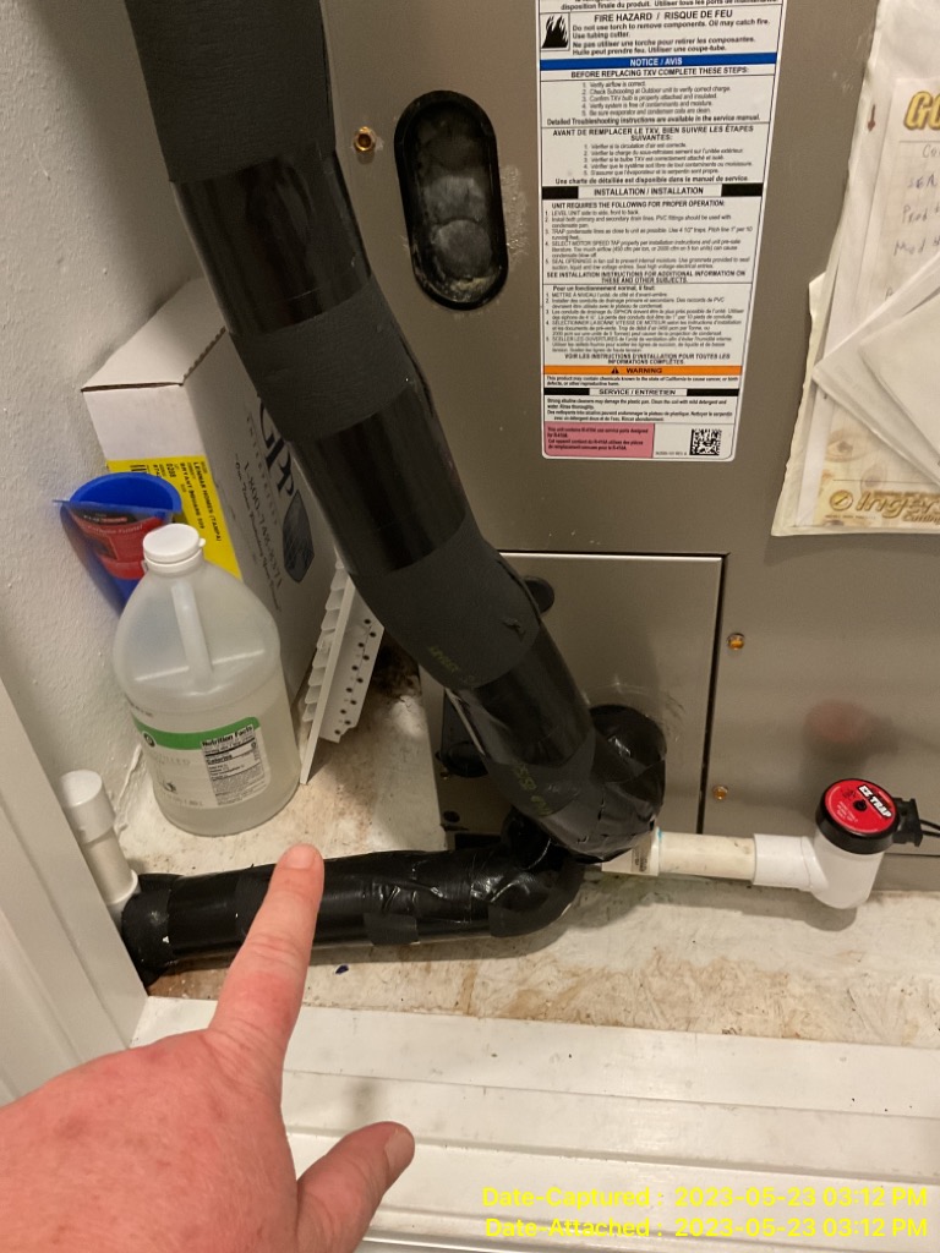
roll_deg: +5.3
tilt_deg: -37.2
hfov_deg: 48.2
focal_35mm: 29
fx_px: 1050
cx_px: 470
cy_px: 626
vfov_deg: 61.7
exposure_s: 1/60
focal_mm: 3
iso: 160
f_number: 1.8
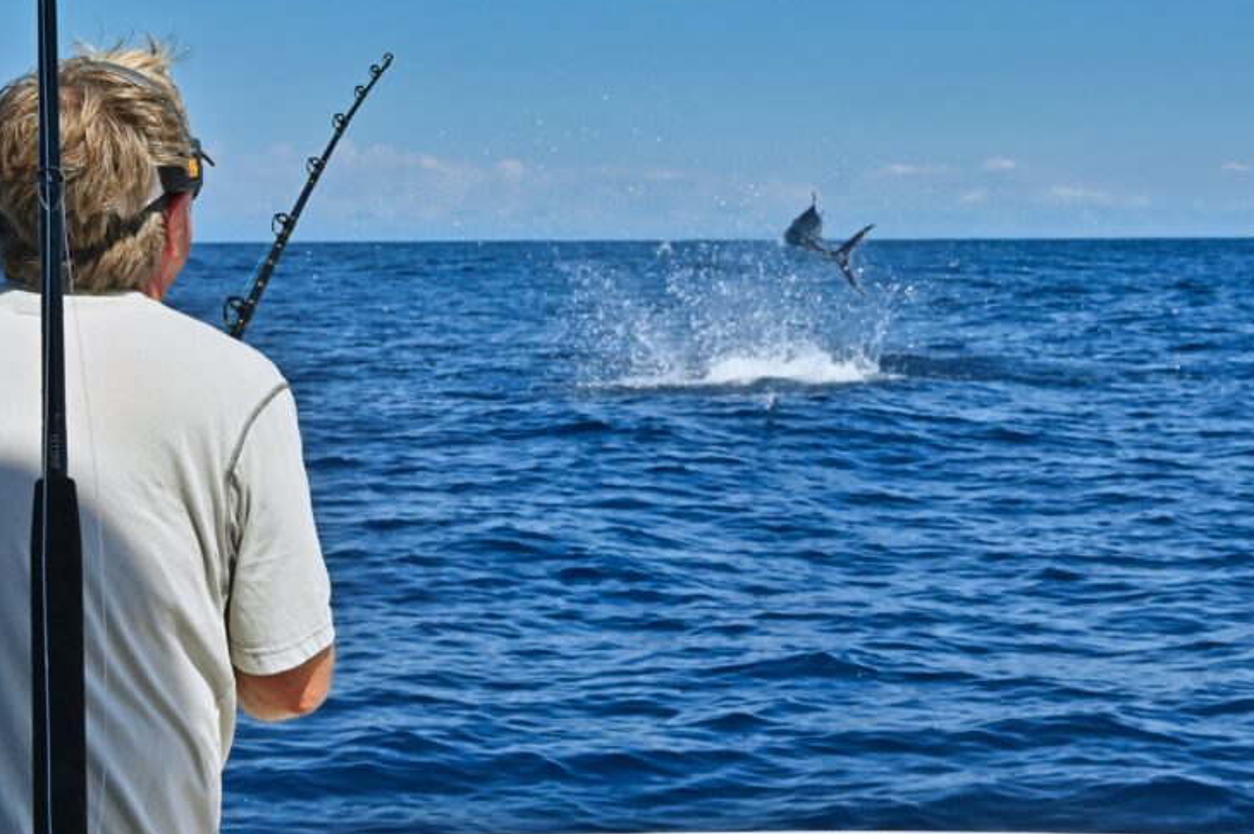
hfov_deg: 27.7
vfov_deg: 18.6
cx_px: 685
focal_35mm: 73
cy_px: 314
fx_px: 2541
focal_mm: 52
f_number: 10
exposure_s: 1/2000
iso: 500
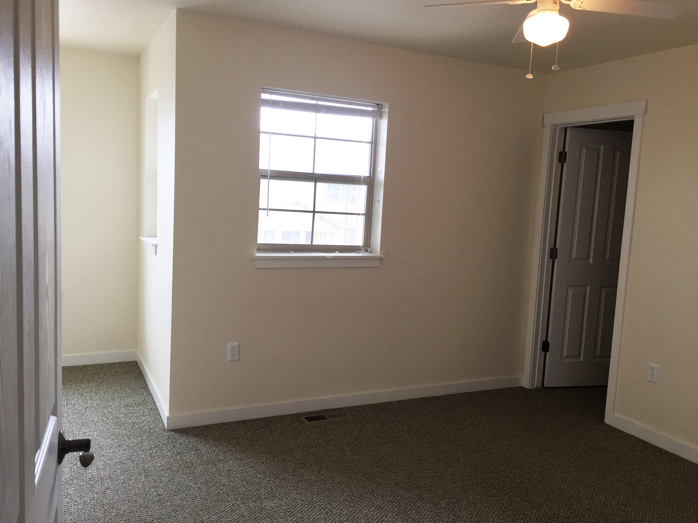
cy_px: 262
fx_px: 585
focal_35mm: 29
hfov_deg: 61.7
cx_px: 349
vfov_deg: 48.2
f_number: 2.2
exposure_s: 1/60
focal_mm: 4.15
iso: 40
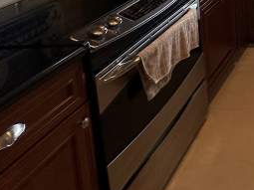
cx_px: 363
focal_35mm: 44
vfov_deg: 25.3
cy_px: -91
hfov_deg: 29.7
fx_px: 323
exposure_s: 1/183
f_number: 2.2
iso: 40
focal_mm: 2.22
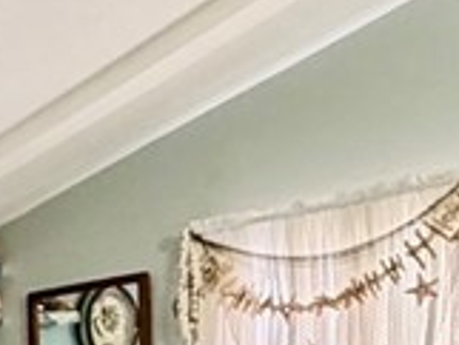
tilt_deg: -1.1
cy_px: 482
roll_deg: +0.9
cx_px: -385
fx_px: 1181
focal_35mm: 89
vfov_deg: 15.6
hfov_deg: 17.5
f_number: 2.2
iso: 500
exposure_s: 1/60
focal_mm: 2.22
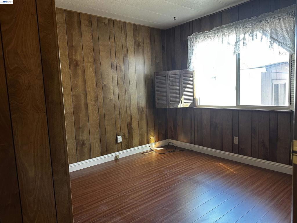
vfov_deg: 56.8
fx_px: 206
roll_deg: +2.0
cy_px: 112
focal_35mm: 24
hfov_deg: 71.6
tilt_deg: -5.6
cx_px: 148
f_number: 1.78
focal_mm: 6.86
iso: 250
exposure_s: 1/60
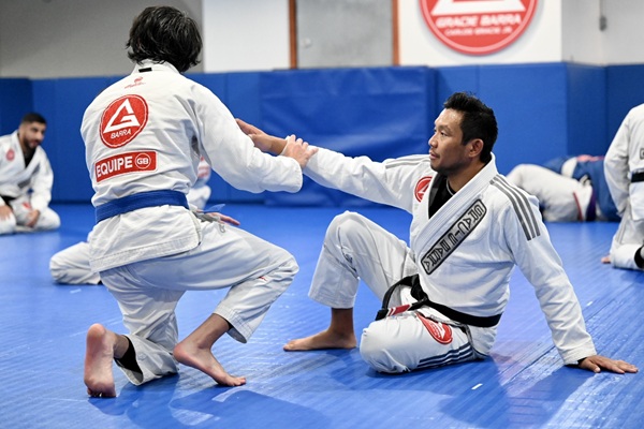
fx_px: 1413
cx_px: 322
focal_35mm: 79
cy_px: 214
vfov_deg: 17.3
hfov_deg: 25.7
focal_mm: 79
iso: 10000
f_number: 2.8
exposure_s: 1/500
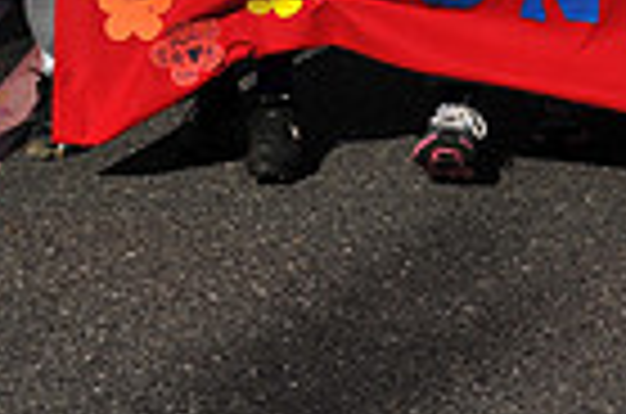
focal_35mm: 134
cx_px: 590
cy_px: -338
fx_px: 2325
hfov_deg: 15.1
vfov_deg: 9.7
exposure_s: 1/3200
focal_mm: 32
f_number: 5
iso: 200
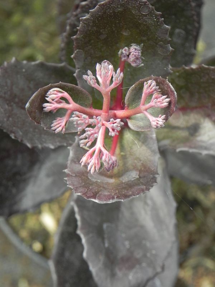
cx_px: 108
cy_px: 144
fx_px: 1342
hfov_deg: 9.2
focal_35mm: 162
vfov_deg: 12.2
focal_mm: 28.8
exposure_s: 1/80
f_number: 5
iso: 160
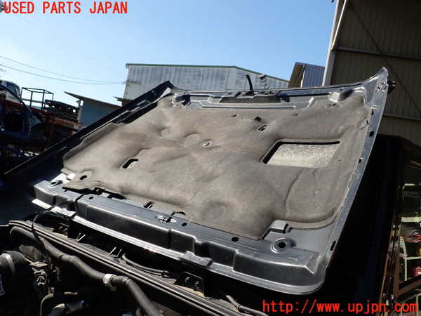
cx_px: 210
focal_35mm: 30
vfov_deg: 46.8
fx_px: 365
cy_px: 158
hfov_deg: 60.0
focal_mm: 5.4
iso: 100
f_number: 3.2
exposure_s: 1/800
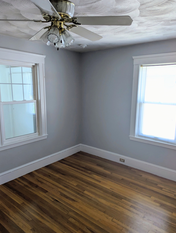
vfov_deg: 67.2
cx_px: 84
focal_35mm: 26
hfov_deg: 53.2
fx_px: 176
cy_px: 117
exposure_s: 1/87.7
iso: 96
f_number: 1.85
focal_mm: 6.81
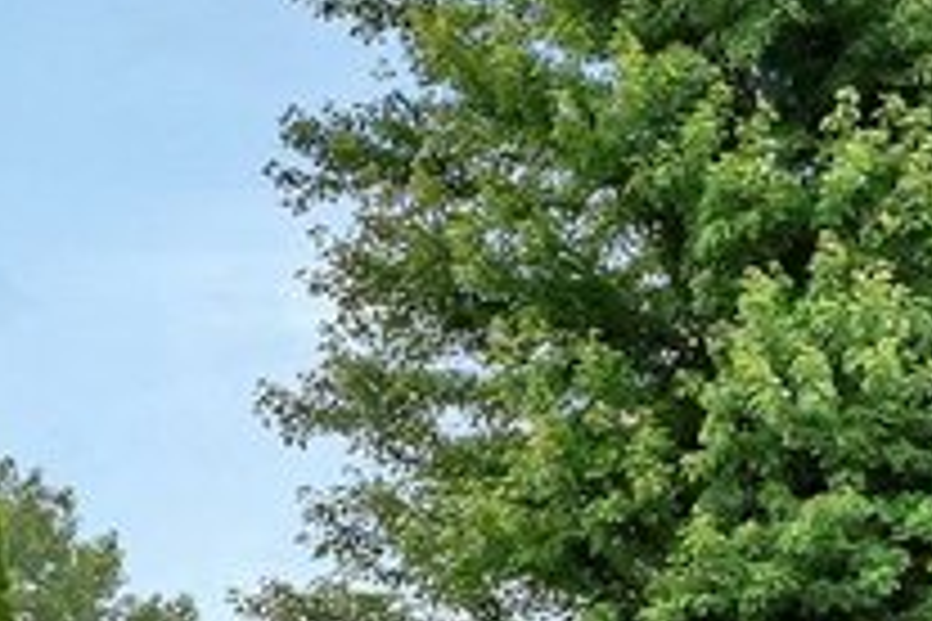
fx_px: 3236
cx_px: -655
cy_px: 968
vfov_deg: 10.5
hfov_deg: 14.7
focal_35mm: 125
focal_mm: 16
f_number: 9
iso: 500
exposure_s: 1/320
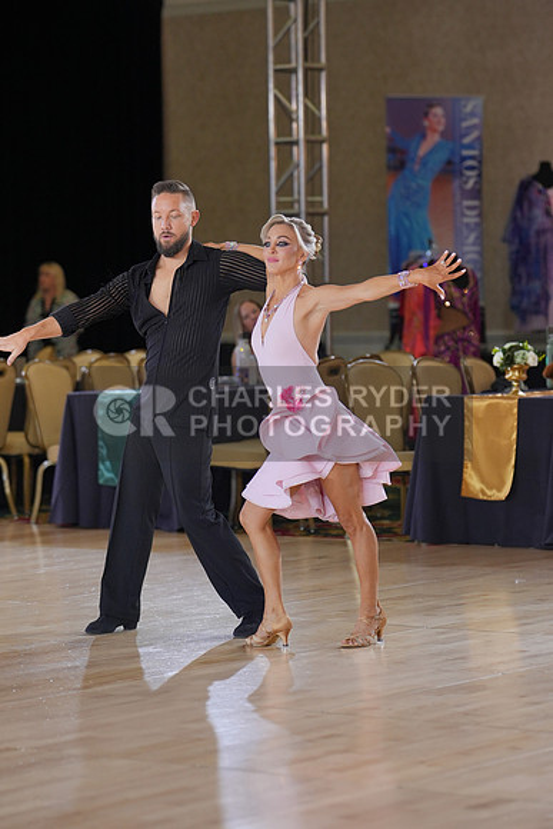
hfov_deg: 11.1
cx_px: 276
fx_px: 2855
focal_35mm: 124
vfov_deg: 16.5
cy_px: 414
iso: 640
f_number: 2
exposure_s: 1/500
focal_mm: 83
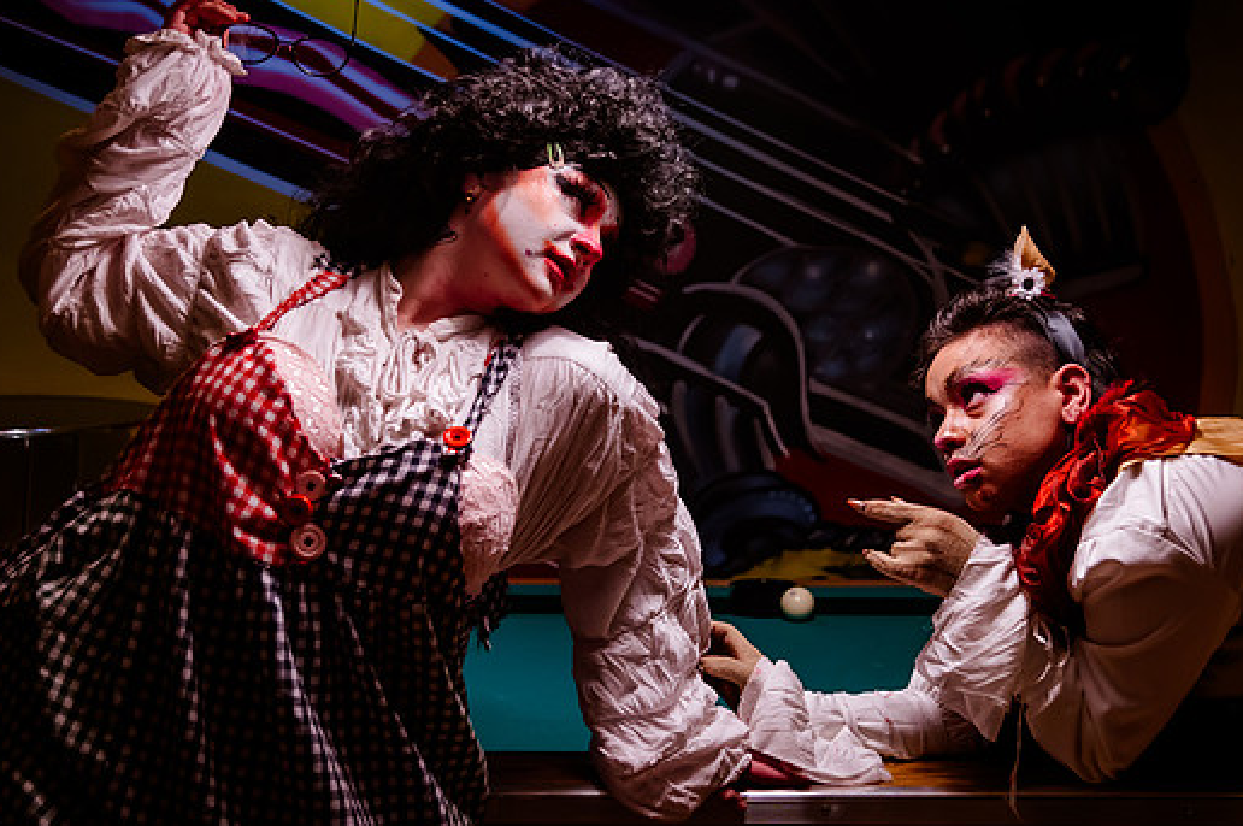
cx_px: 662
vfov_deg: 25.5
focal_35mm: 53
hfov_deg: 37.5
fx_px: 1828
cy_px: 378
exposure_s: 1/400
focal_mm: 44
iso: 2000
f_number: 4
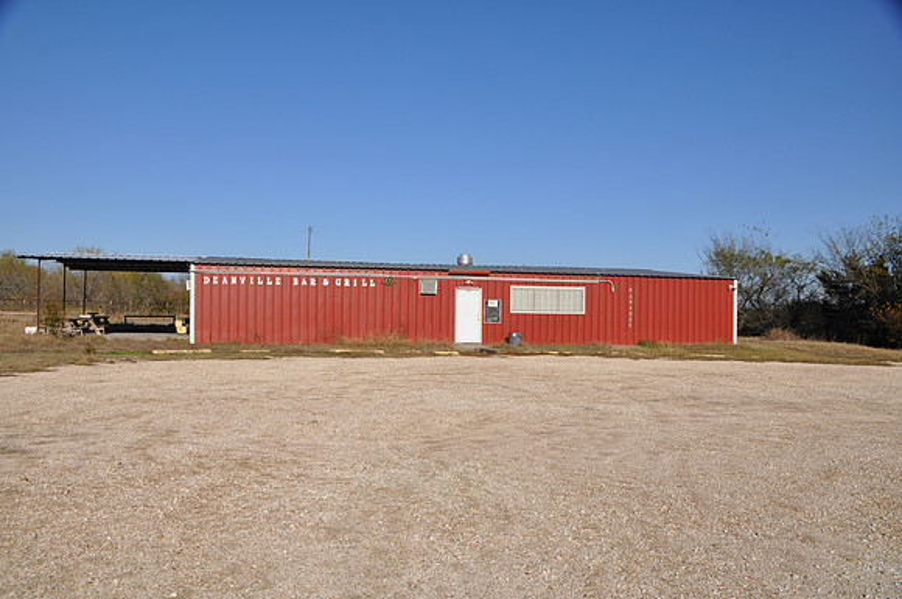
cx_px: 451
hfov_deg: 57.3
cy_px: 300
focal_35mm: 33
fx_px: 826
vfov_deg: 39.9
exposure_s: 1/400
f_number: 10
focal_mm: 22
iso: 200
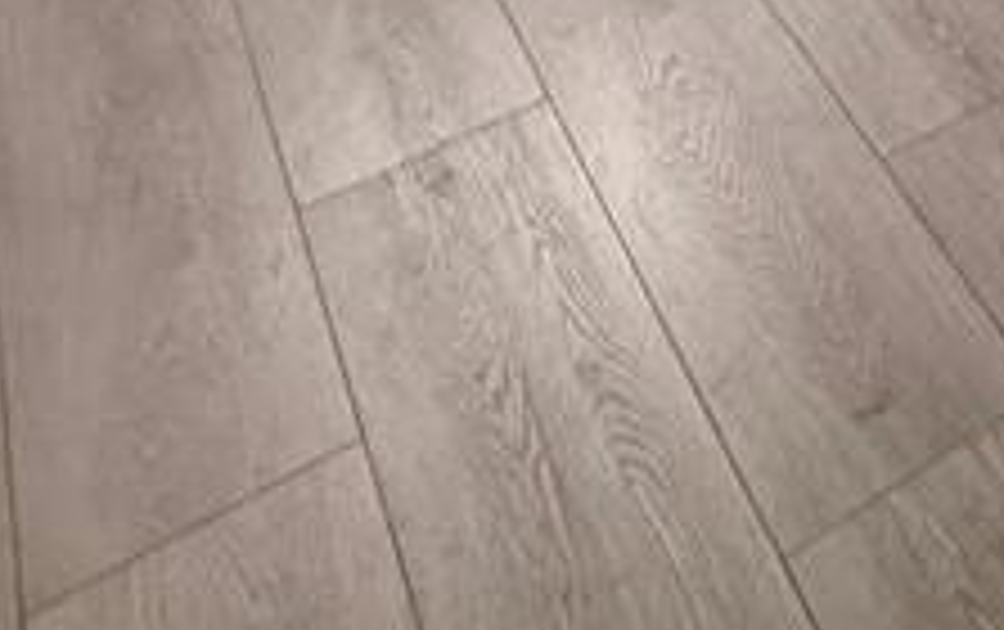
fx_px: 1863
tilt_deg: -11.2
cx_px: 1756
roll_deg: +0.7
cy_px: -918
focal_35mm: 68
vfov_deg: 13.5
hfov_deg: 21.3
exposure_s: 1/60
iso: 320
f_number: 2.2
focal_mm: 2.22
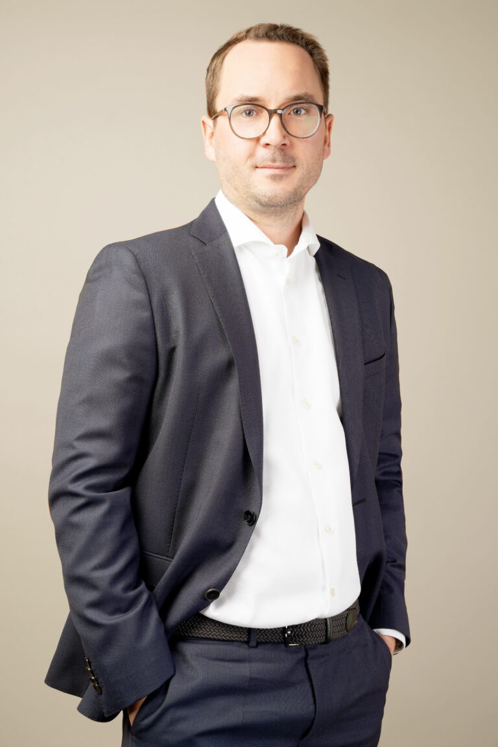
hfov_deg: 20.6
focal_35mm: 66
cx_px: 249
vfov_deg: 30.5
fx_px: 1369
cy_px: 374
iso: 125
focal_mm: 66
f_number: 10
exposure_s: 1/125
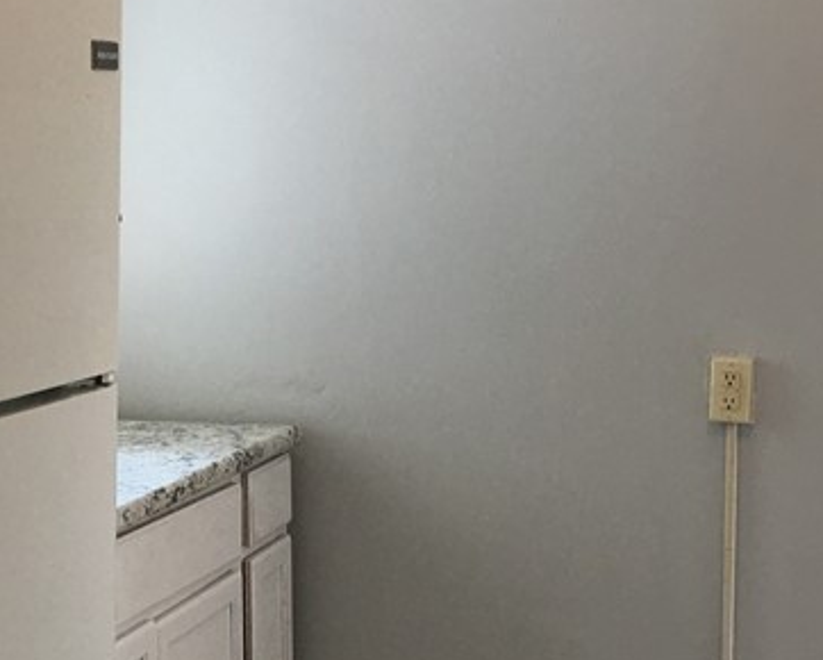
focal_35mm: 80
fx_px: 1950
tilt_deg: -2.8
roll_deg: -0.1
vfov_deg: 19.2
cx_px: 216
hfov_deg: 23.6
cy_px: 364
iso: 25
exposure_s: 1/30
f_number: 2.2
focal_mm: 4.15
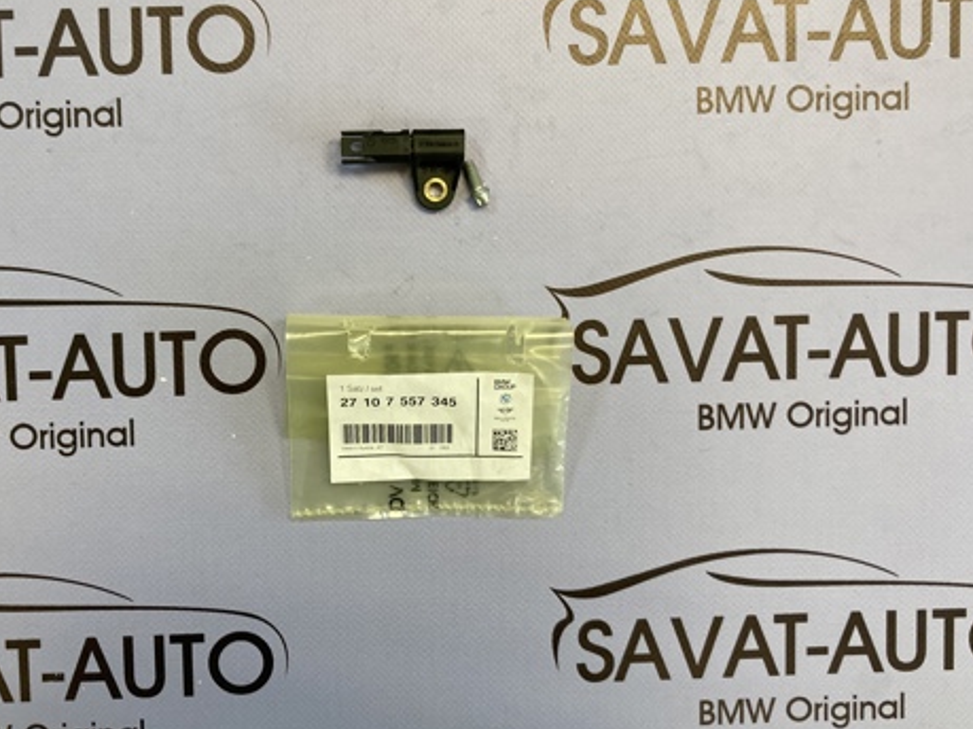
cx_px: 388
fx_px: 1096
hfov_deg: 47.6
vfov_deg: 36.8
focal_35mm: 39
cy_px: 332
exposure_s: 1/94
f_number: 1.8
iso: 80
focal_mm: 3.99
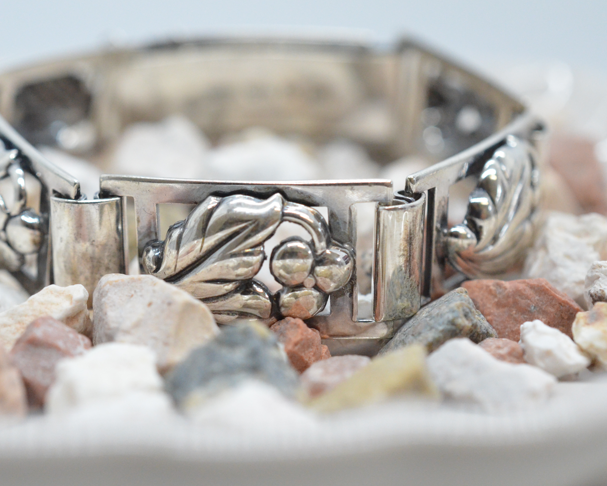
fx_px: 1329
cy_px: 259
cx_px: 224
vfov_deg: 20.7
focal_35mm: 74
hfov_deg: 25.6
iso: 4000
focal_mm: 40
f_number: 6.3
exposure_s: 1/1000
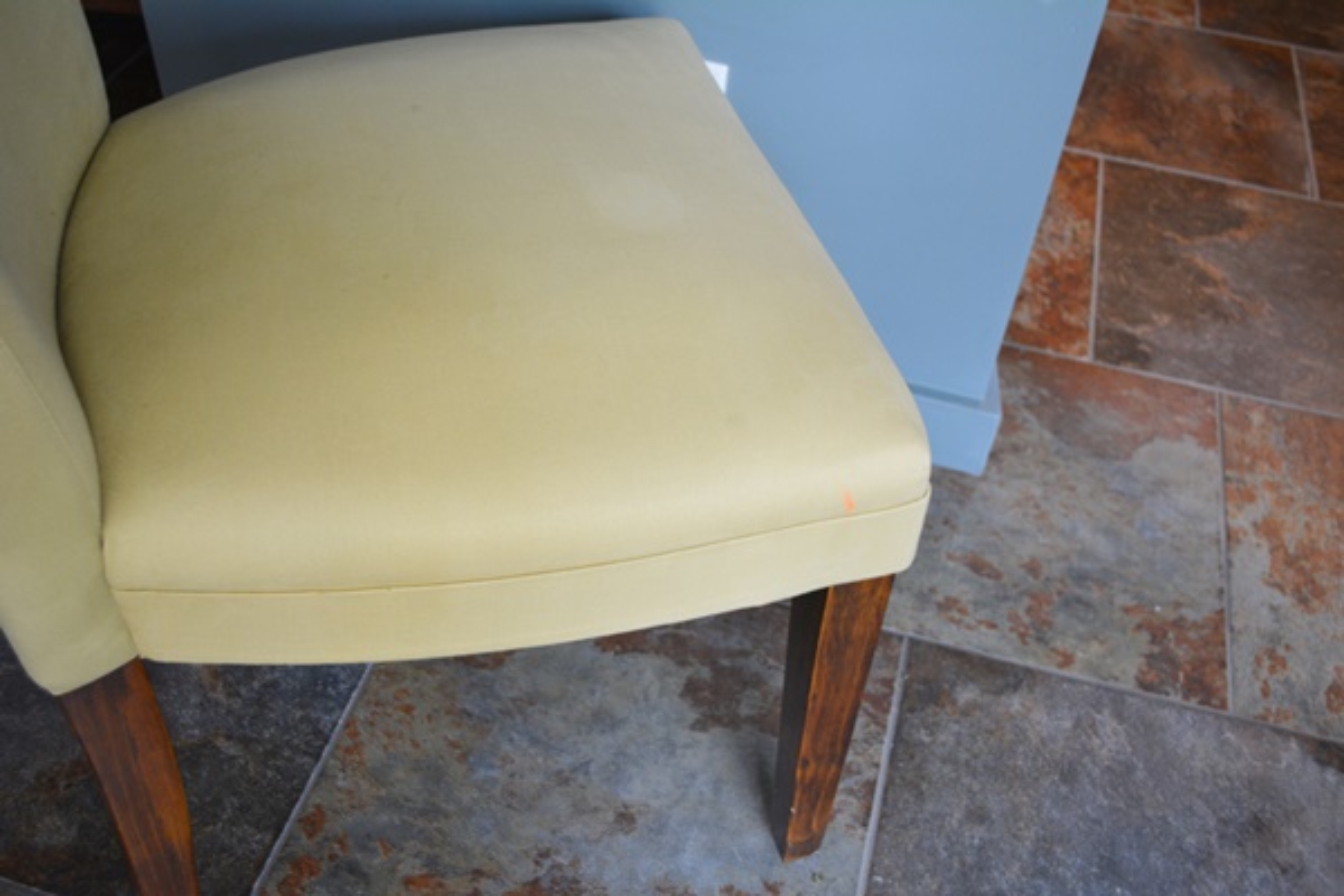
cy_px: 448
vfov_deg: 40.0
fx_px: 1232
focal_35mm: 33
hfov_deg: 57.2
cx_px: 672
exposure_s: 1/60
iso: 800
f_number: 4
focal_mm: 22
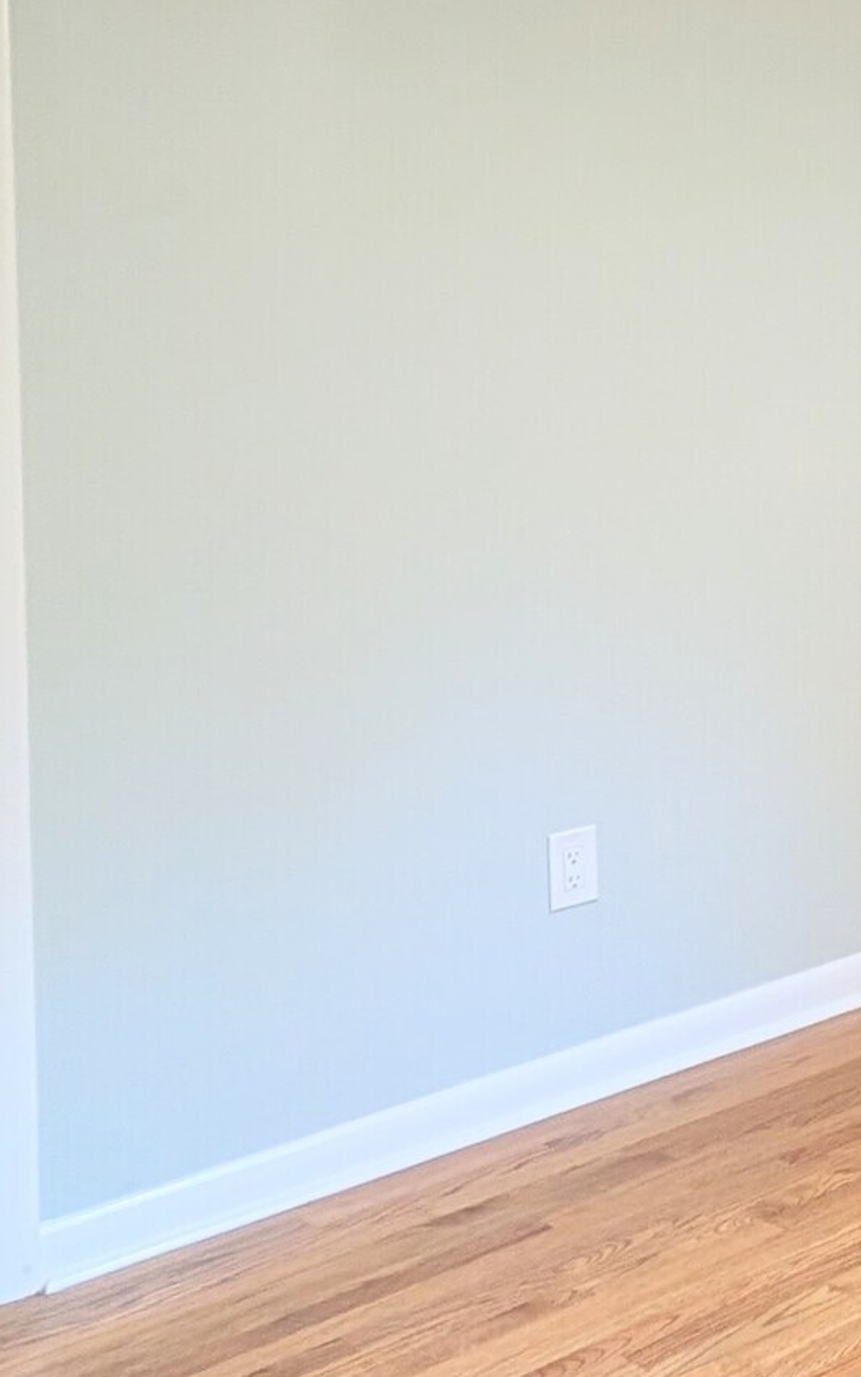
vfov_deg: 42.1
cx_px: 1496
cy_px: 332
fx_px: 1726
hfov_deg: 20.7
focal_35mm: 46
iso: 259
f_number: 1.7
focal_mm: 2.02
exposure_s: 1/66.3
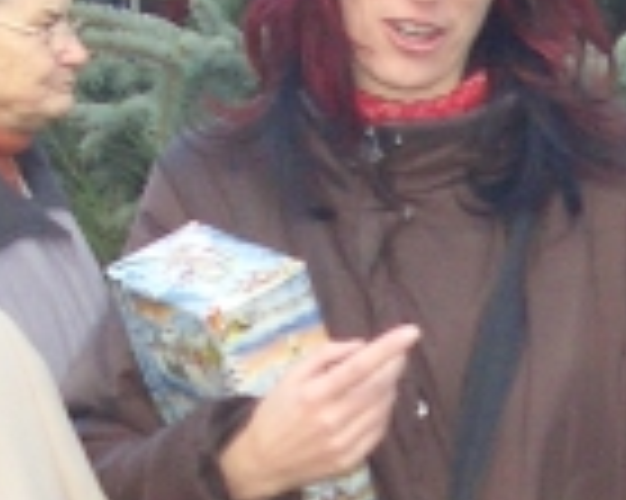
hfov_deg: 12.3
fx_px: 2907
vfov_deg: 9.7
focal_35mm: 157
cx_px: 464
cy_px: 595
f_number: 2.6
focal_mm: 5.8
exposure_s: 1/320
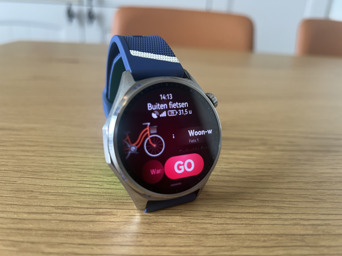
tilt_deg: -23.2
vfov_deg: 53.1
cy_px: 128
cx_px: 171
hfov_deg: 67.3
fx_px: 257
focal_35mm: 26
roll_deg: -3.7
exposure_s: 1/50
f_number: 1.5
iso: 80
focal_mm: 5.7
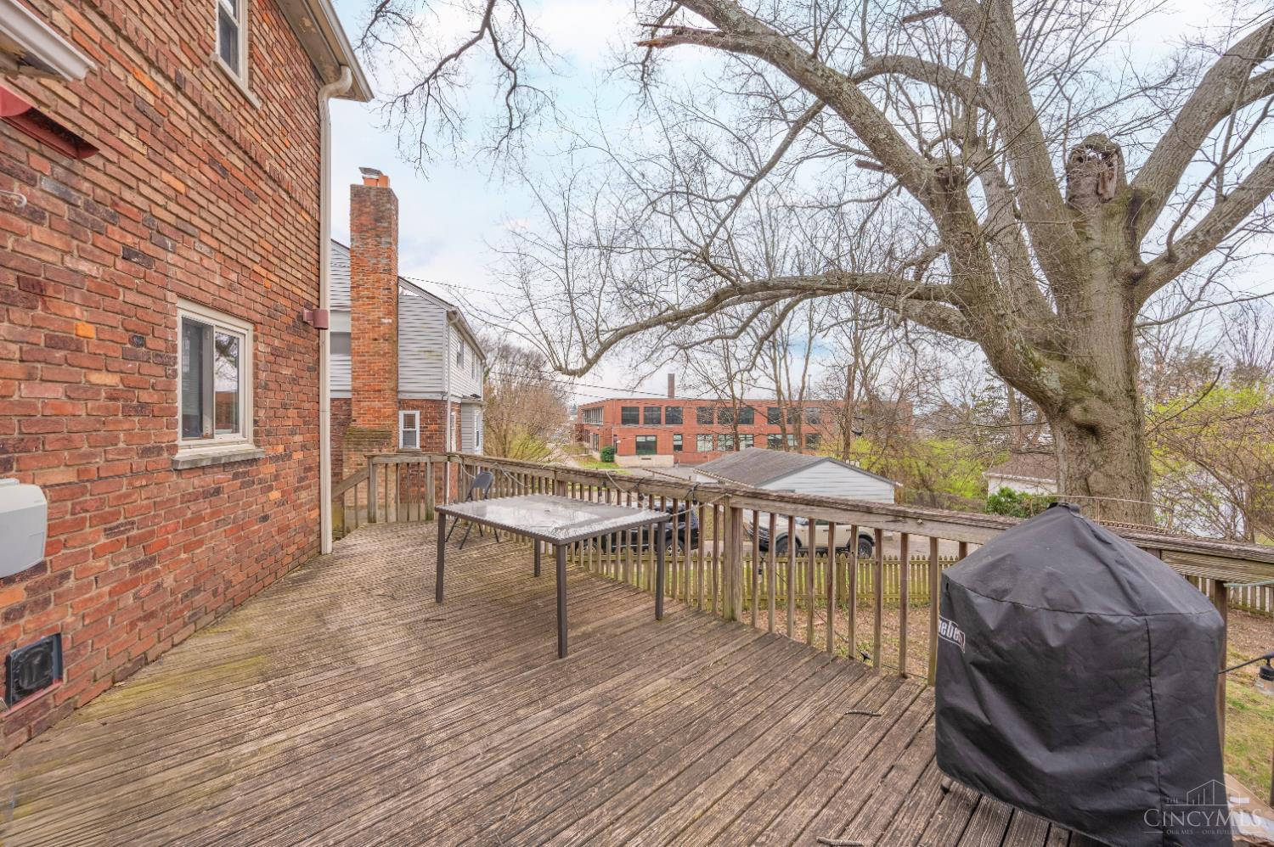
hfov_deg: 104.3
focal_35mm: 14
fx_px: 495
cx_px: 637
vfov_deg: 81.1
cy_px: 424
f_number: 7.1
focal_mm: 14
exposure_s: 1/8000
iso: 320
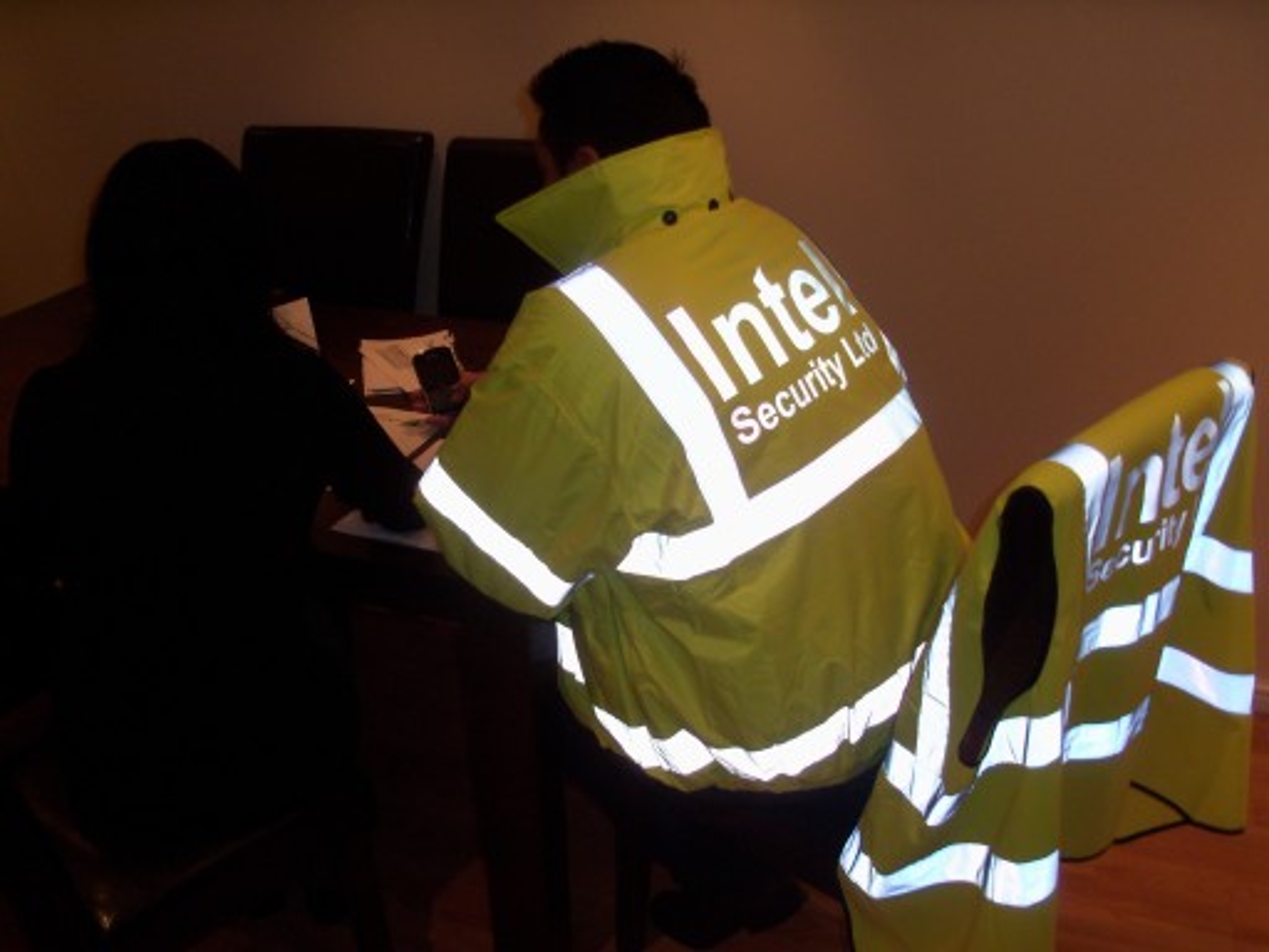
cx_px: 634
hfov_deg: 52.6
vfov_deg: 40.7
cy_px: 476
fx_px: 1283
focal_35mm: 35
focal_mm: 6.3
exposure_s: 1/30
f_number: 3
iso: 100
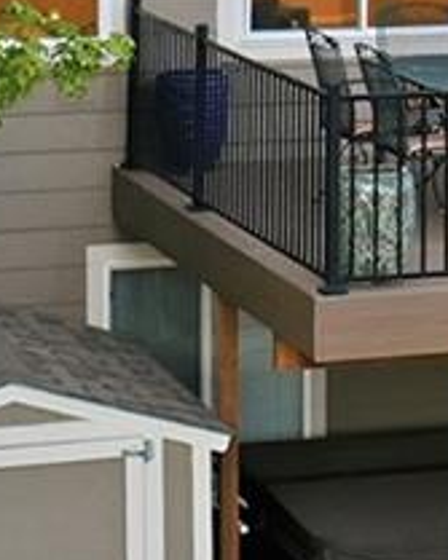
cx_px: 864
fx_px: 3334
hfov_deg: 7.4
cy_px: -38
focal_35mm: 201
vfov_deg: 9.5
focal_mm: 10.3
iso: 100
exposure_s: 1/5
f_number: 2.8
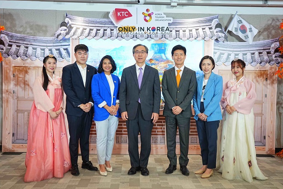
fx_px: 267
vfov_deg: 38.9
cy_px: 94
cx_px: 143
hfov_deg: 55.8
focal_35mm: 34
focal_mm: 33
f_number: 4
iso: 1000
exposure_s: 1/125
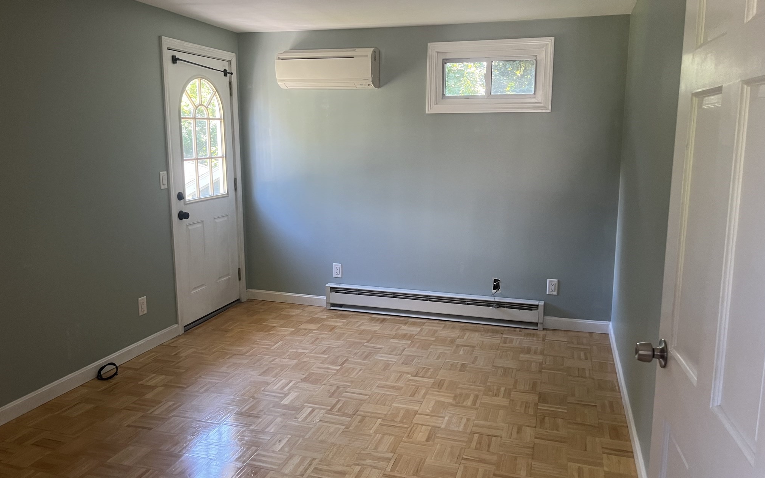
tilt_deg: -9.7
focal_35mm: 28
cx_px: 381
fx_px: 584
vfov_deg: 44.5
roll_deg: +0.4
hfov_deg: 66.5
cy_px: 231
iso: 125
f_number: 1.6
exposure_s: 1/60
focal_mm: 5.1
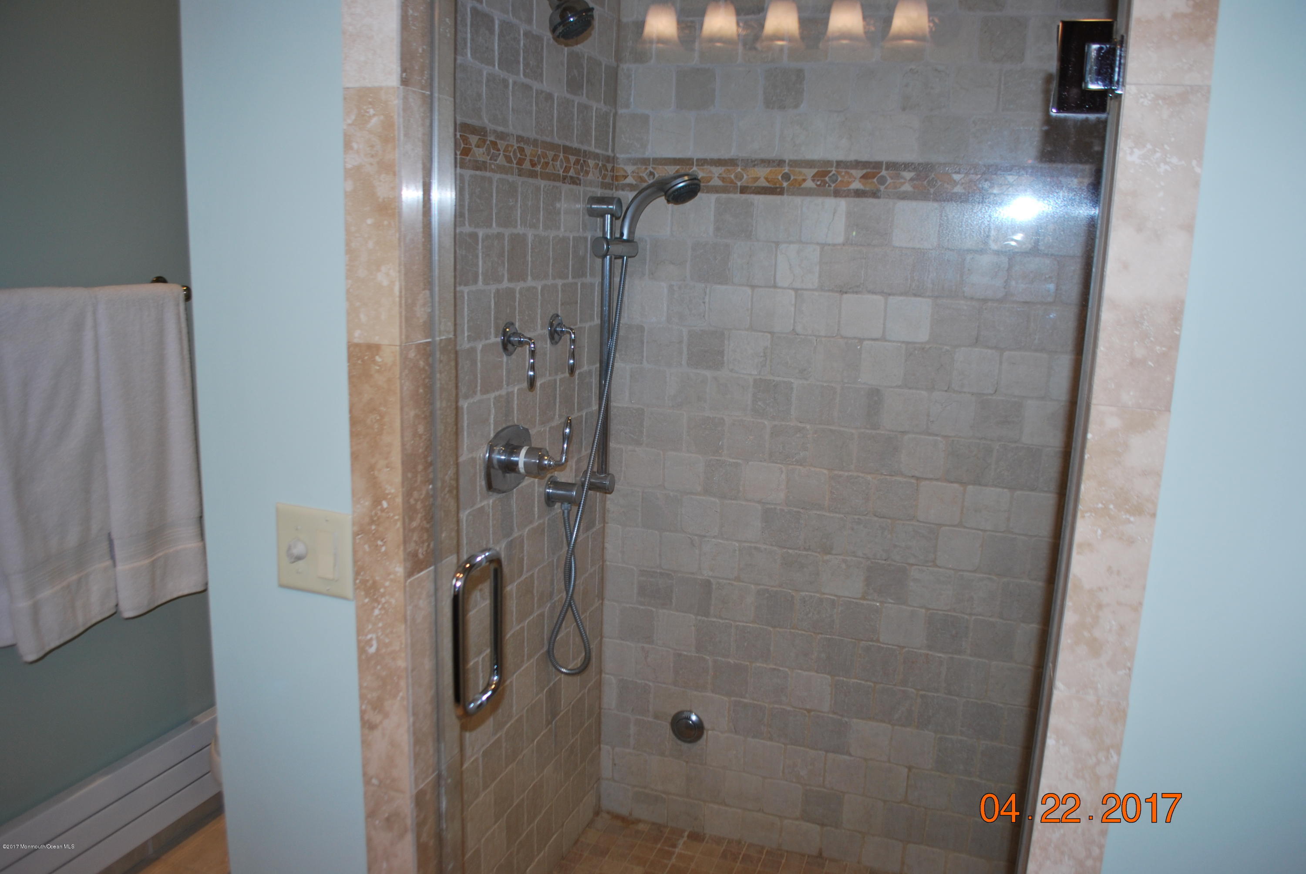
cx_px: 653
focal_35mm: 27
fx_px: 981
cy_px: 437
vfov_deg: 48.0
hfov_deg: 67.3
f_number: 3.5
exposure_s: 1/60
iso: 200
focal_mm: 18
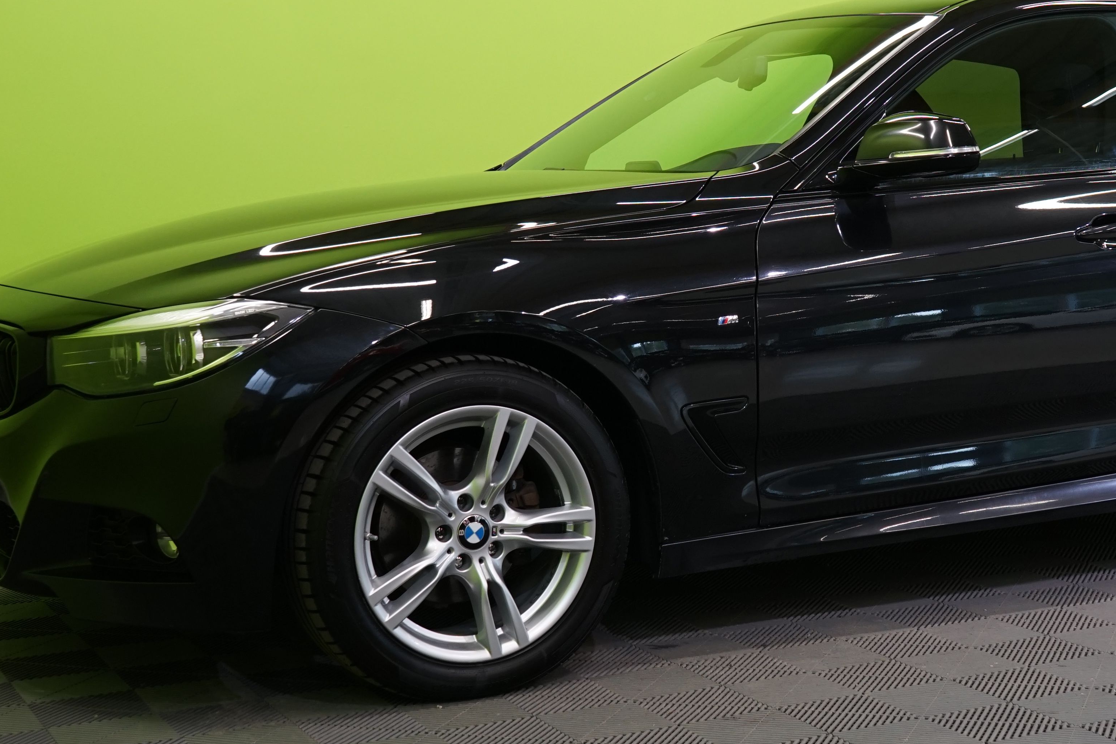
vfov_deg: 21.9
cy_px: 334
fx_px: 1922
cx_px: 773
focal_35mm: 62
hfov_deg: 32.0
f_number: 6.3
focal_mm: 32
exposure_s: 1/30
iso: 640
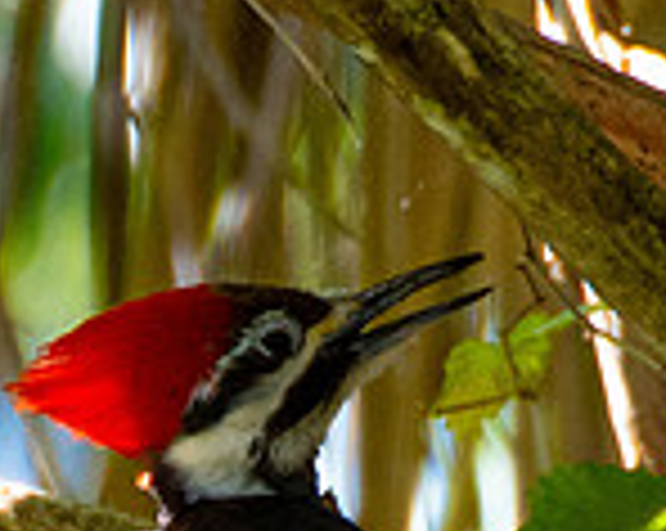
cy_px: 659
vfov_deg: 0.5
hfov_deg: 0.6
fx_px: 65512
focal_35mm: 3328
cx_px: 398
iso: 500
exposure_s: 1/500
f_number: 5.6
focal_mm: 300
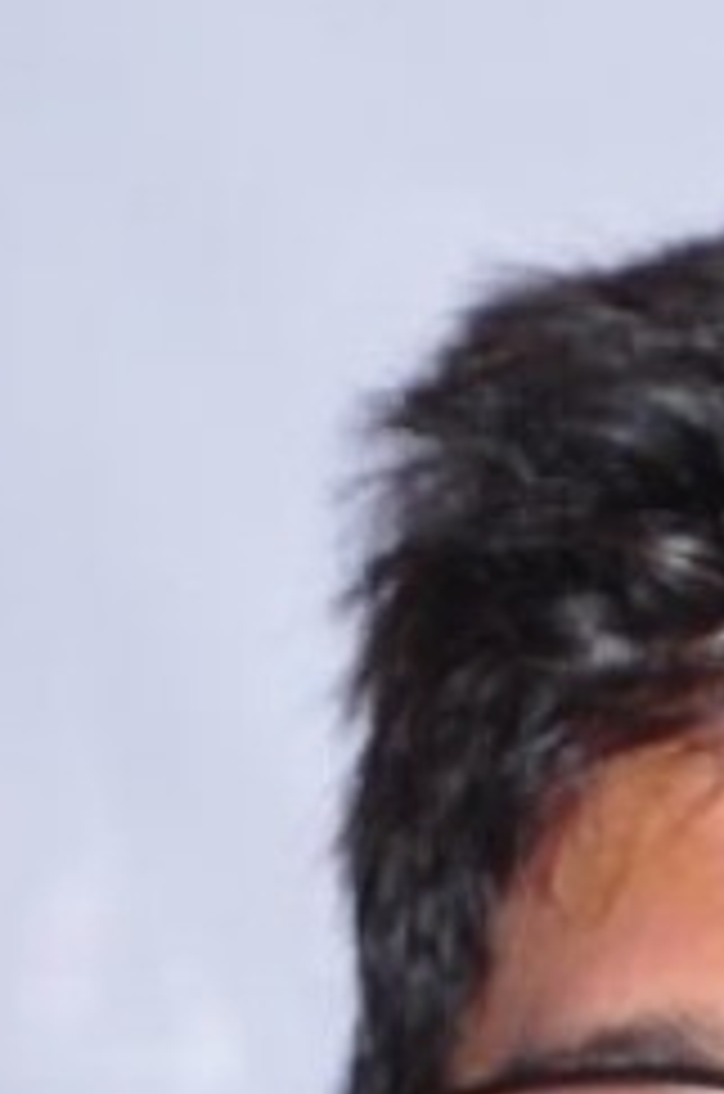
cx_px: 1030
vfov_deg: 1.8
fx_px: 35527
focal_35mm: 1173
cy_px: 2584
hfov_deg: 1.2
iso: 500
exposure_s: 1/125
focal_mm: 105
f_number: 9
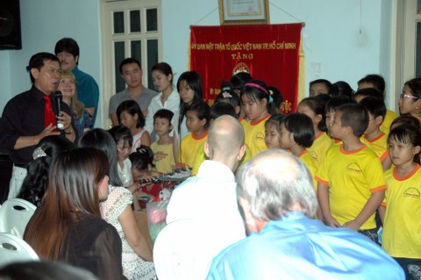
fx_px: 911
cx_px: 210
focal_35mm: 78
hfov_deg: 26.0
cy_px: 140
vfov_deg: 17.5
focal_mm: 52
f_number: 5
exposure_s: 1/60
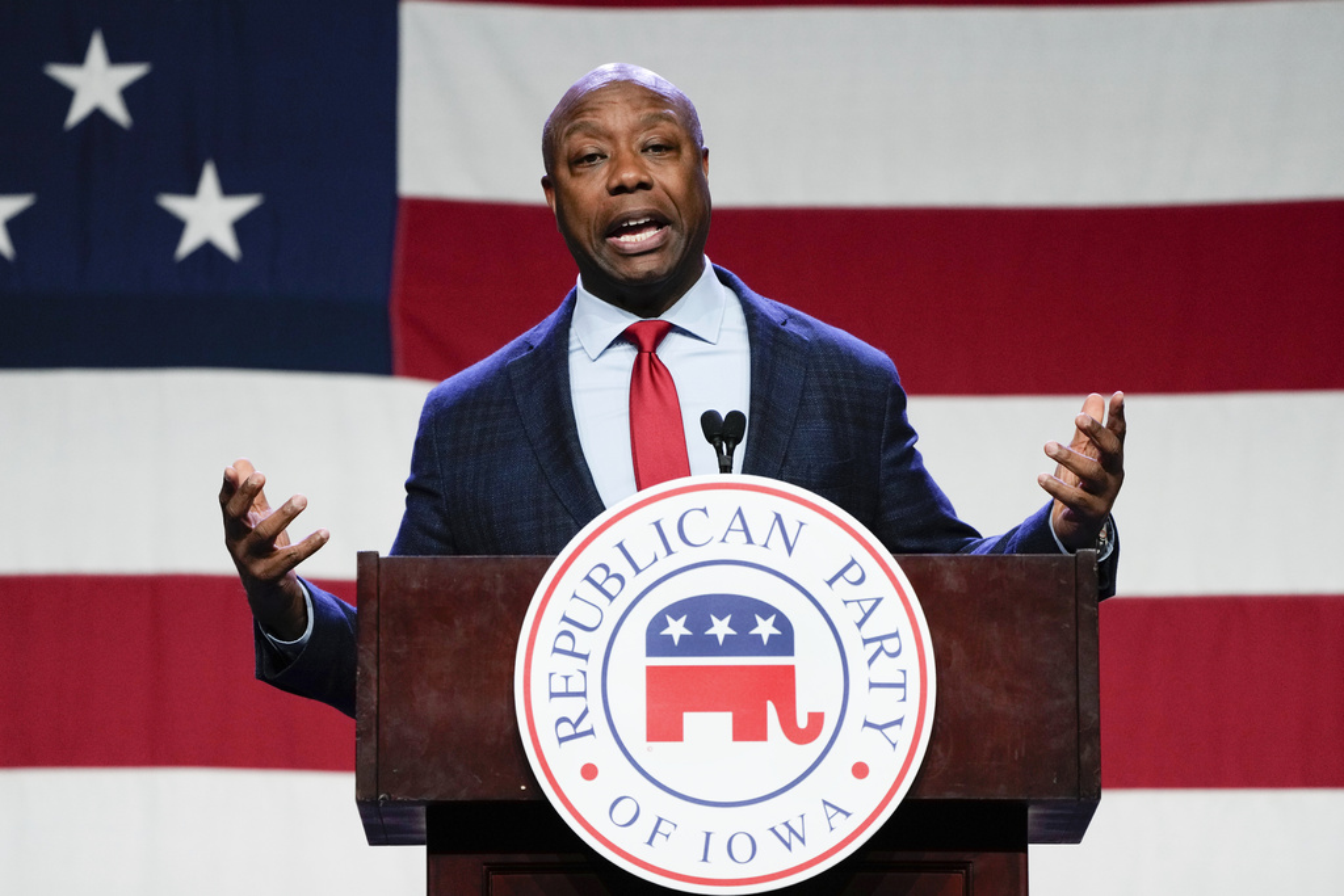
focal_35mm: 288
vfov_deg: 4.8
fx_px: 10753
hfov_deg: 7.2
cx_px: 672
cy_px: 448
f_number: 5.6
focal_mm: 288
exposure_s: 1/320
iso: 2500
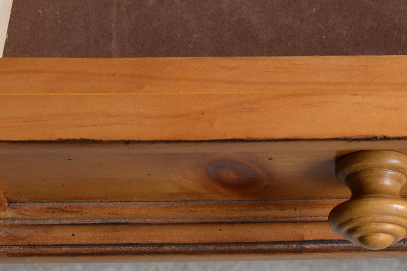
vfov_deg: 14.2
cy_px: -134
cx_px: 390
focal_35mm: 90
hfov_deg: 21.9
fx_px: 1017
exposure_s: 1/100
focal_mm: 20
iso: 100
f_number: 5.6
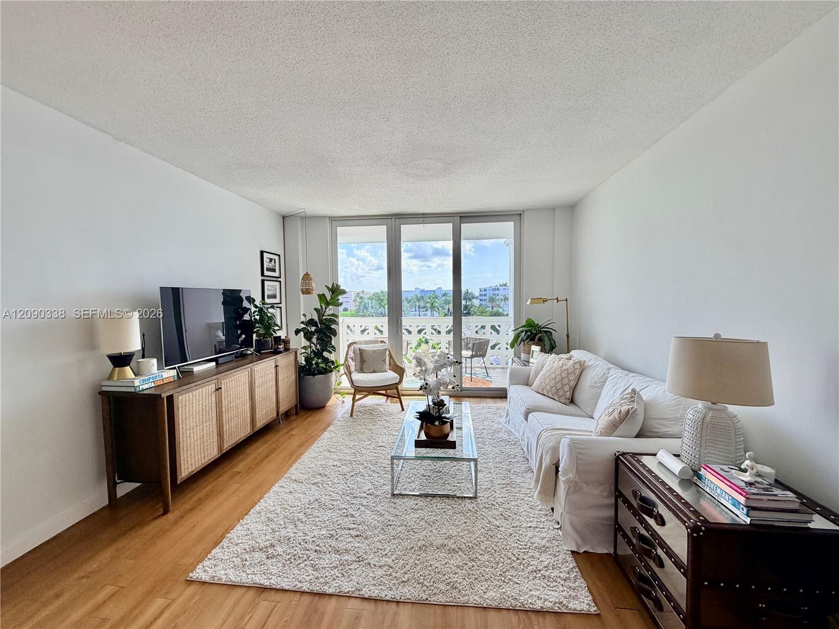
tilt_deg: -2.9
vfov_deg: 85.7
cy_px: 314
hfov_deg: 102.1
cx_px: 420
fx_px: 339
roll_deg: +0.5
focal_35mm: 14
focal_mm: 2.22
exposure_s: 1/121
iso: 100
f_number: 2.2
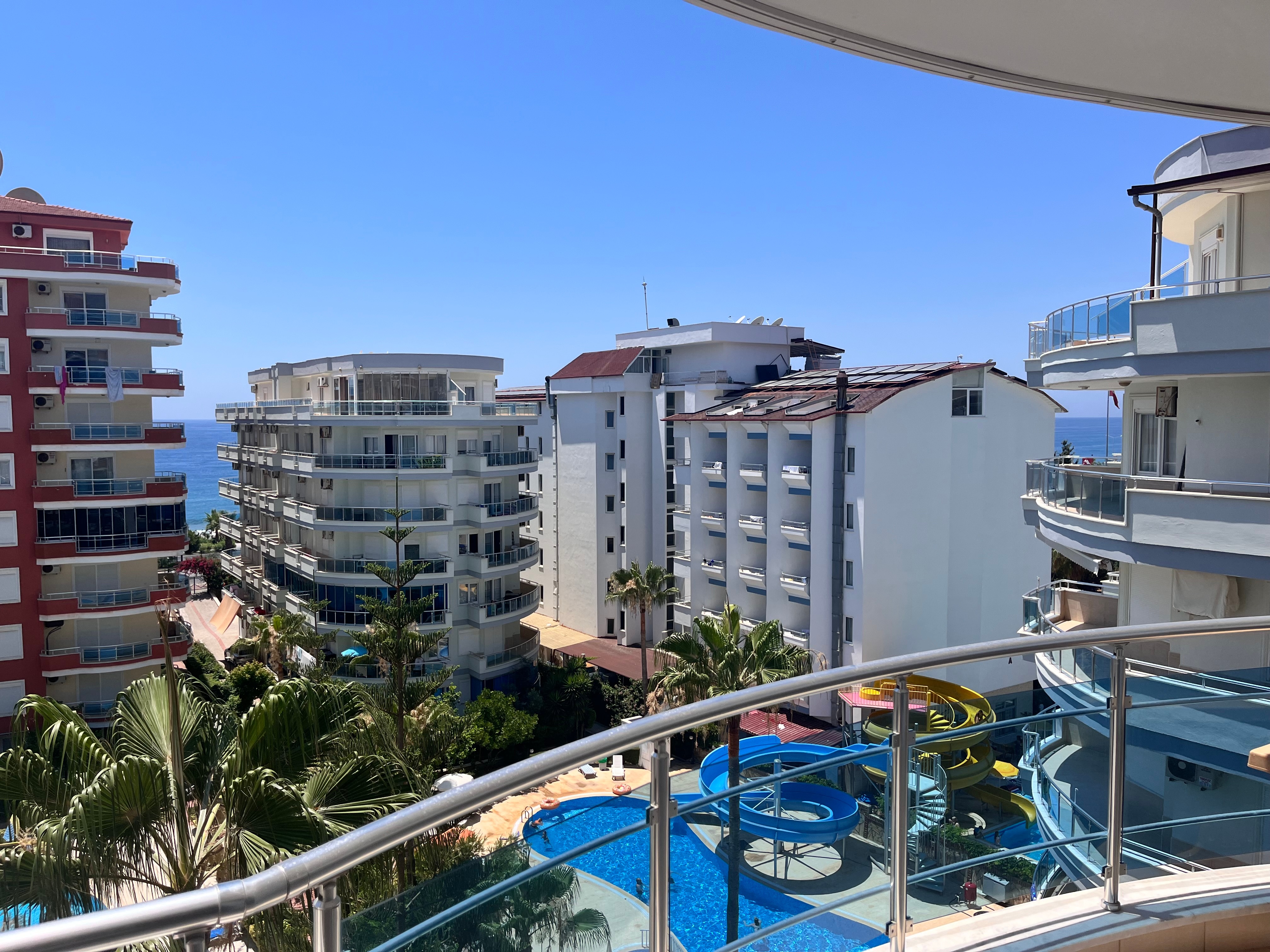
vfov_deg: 53.1
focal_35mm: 26
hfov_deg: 67.3
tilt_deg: -3.1
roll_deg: -0.6
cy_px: 476
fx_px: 954
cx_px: 635
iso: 50
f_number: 1.6
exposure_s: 1/4149
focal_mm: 5.1
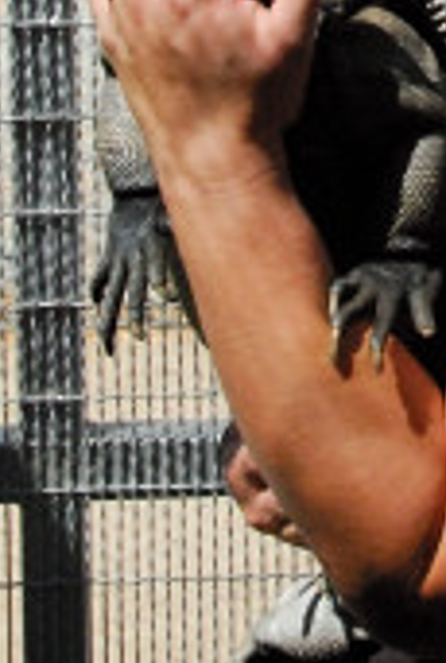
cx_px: 564
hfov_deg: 9.2
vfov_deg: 13.6
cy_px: -93
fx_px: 2715
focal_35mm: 147
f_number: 8
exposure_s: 1/3200
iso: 1600
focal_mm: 28
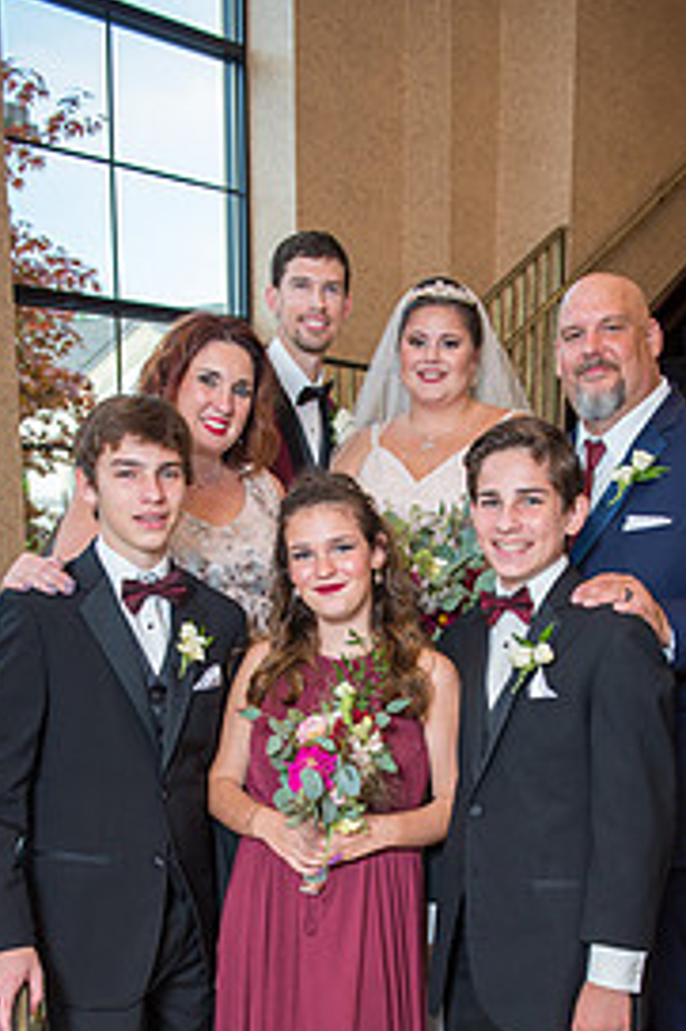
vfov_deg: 39.9
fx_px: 1374
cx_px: 388
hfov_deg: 28.0
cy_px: 781
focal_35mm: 48
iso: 400
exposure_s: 1/60
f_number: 3.3
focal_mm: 29
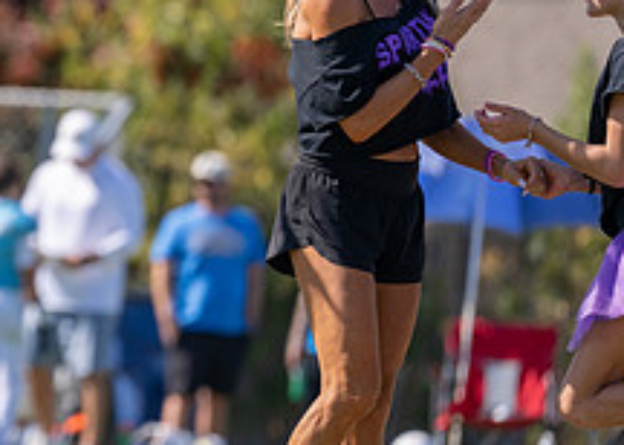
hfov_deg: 3.6
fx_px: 9989
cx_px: -170
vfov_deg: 2.6
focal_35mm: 564
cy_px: 104
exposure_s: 1/5000
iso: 320
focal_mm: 200
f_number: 2.8
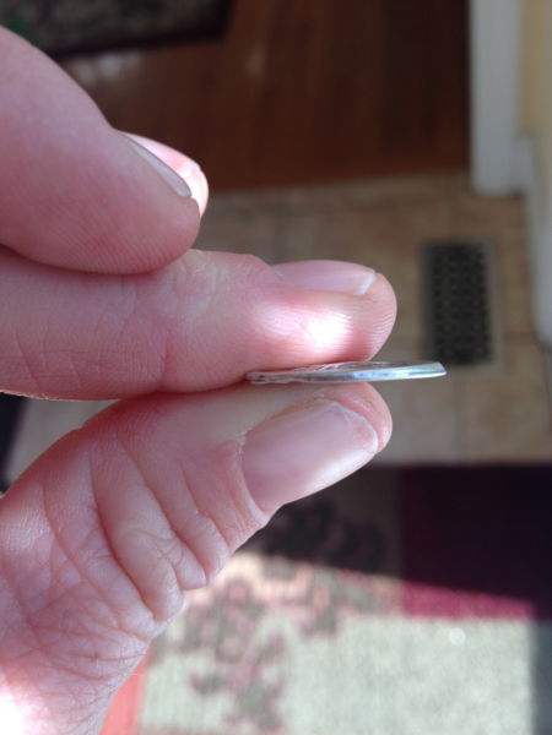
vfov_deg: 52.6
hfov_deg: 40.7
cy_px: 368
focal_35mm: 35
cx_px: 276
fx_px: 744
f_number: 2.4
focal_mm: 4.28
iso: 50
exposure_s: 1/140
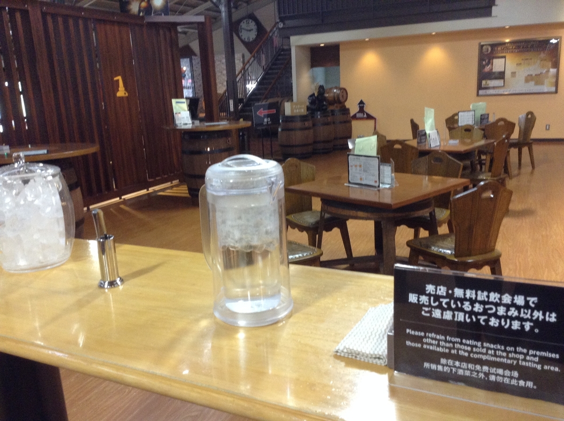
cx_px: 282
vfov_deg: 42.8
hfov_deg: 55.4
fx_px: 537
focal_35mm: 33
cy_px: 210
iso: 125
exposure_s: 1/24
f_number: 2.4
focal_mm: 3.3
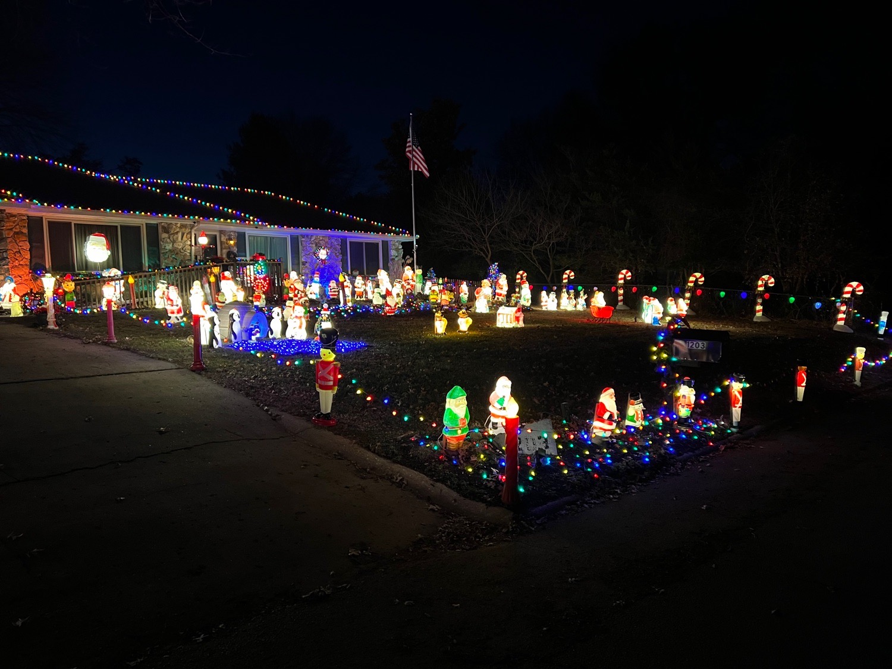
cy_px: 334
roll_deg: +2.1
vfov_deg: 53.1
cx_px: 446
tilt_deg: -3.7
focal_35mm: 26
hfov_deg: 67.3
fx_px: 670
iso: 640
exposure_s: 1/30
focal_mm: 5.7
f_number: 1.5
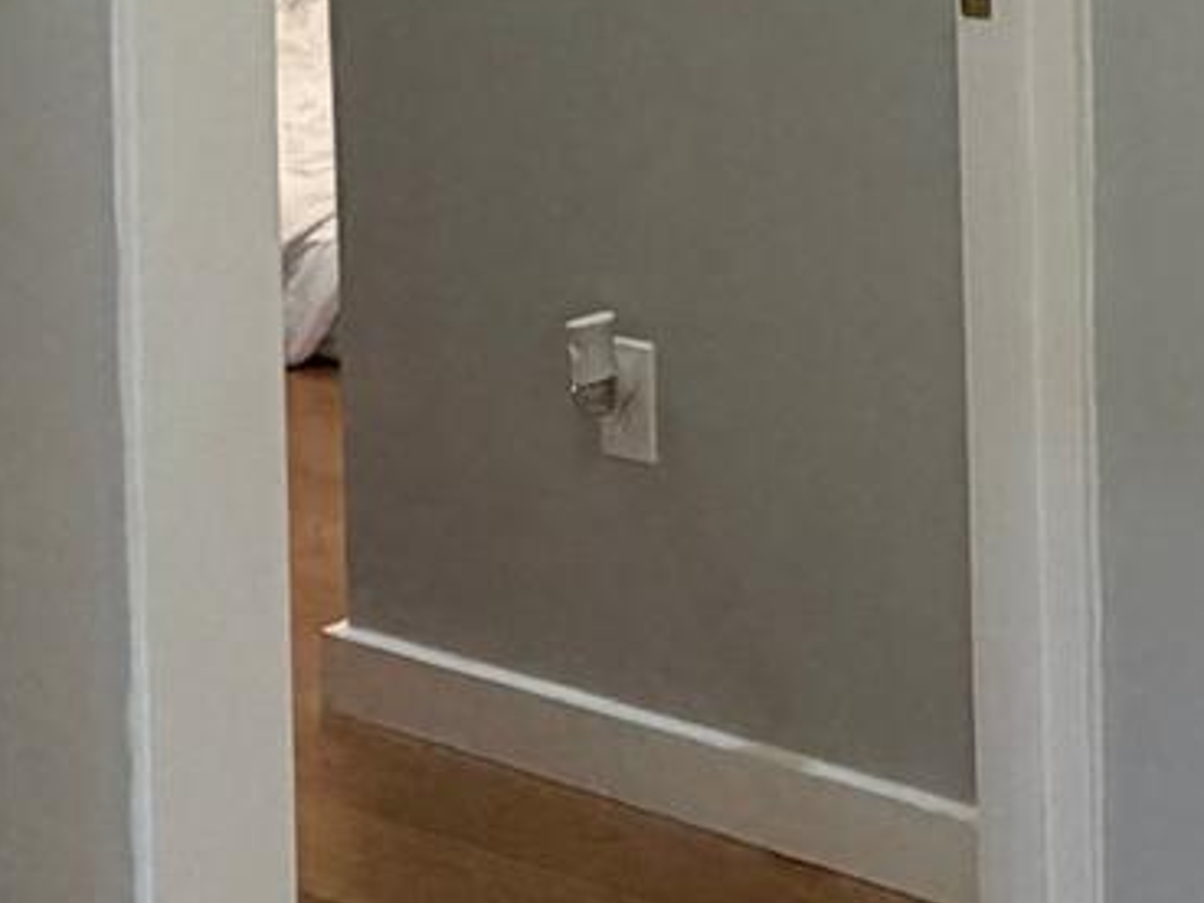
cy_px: -458
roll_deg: +1.6
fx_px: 2713
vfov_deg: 17.1
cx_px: 1691
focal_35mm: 78
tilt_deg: +0.5
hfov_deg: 21.8
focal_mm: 2.22
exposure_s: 1/120
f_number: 2.2
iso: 320
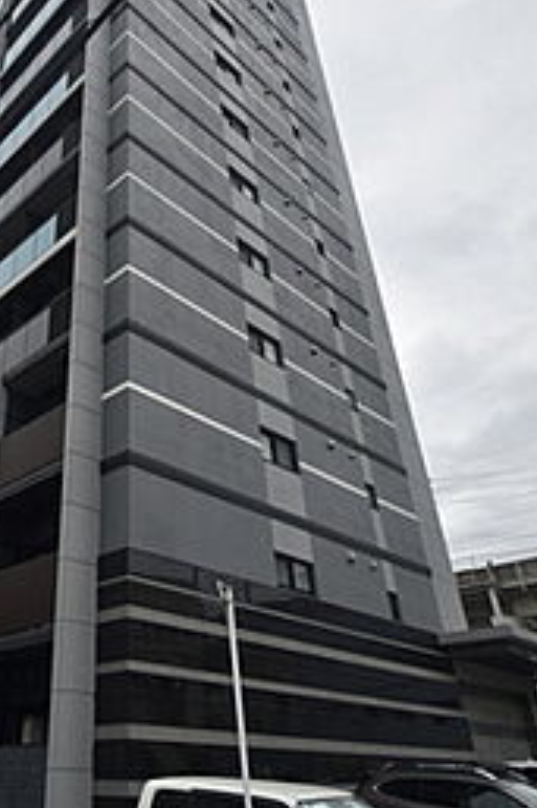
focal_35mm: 28
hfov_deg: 43.9
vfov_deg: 65.3
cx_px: 100
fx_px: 627
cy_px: 362
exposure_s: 1/200
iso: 100
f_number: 6.3
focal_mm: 10
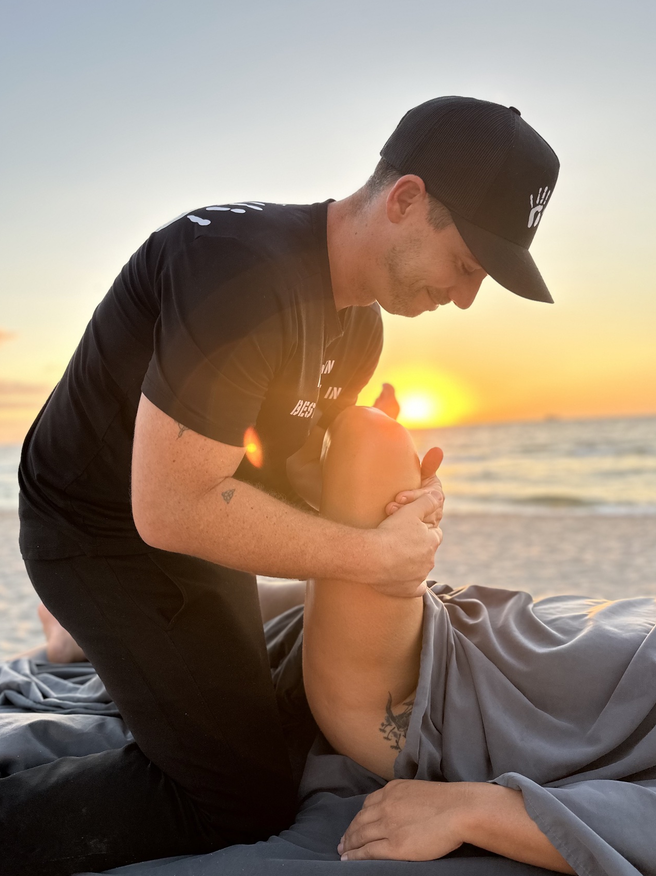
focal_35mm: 25
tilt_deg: +0.8
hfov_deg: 54.9
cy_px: 425
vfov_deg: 69.4
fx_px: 632
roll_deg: +0.8
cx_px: 336
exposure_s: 1/604
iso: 80
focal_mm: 6.86
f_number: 1.78
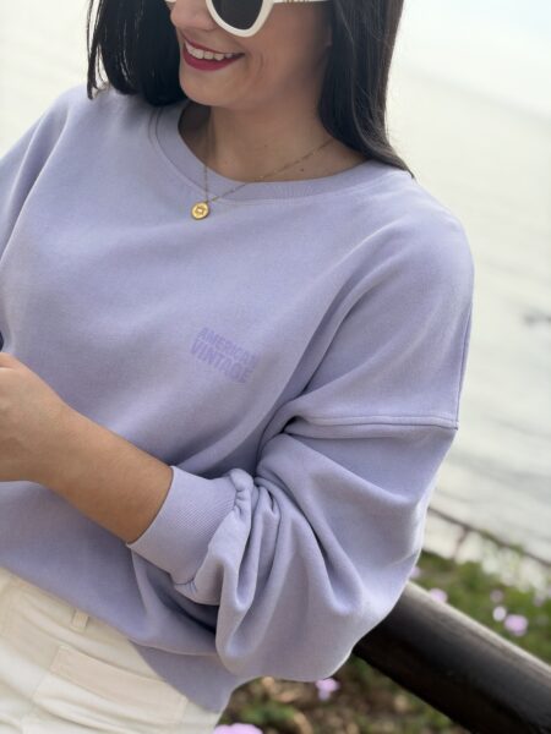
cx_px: 276
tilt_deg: -17.6
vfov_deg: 39.7
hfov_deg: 30.3
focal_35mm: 48
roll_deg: -19.5
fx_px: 1019
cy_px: 367
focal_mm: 6.93
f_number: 1.8
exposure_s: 1/2370
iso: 80
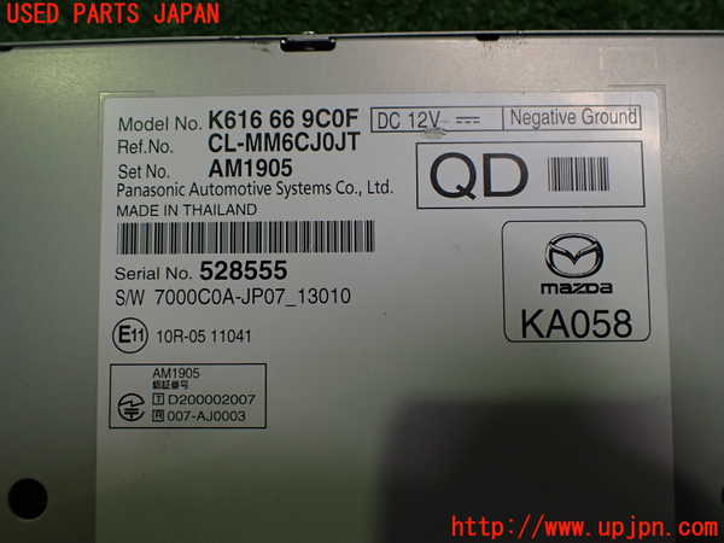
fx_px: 627
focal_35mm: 30
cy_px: 272
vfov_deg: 46.8
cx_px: 362
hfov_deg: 60.0
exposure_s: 1/125
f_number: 2.3
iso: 250
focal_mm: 5.4
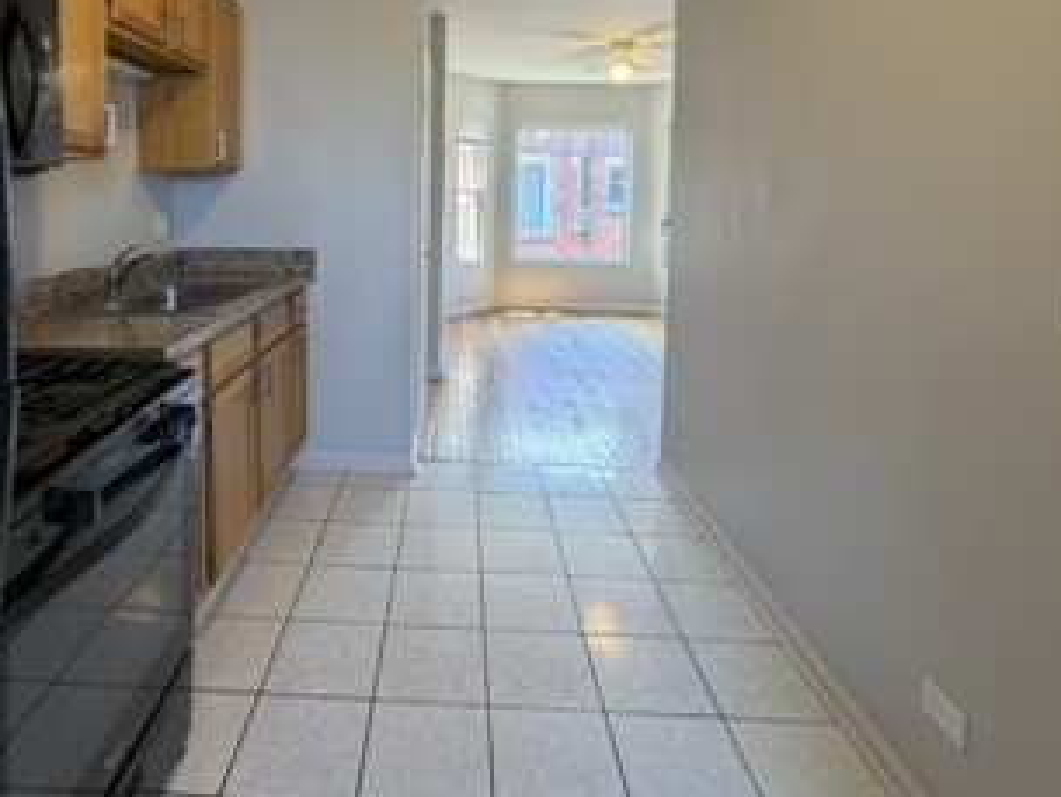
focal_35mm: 22
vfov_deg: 58.8
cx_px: 438
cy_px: 226
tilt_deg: -3.5
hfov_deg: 75.7
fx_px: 675
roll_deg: +0.1
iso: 200
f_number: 2.2
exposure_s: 1/60
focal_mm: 2.22
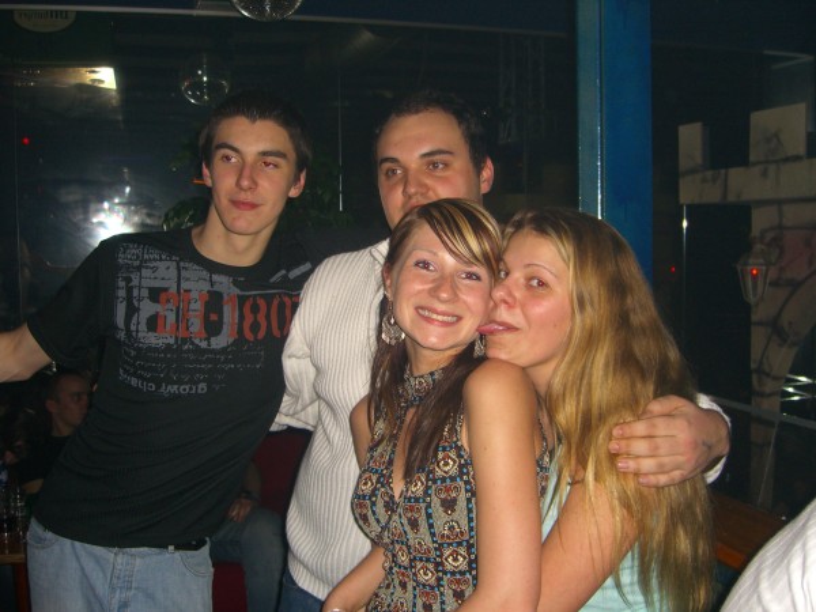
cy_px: 306
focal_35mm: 38
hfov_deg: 49.0
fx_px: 896
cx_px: 408
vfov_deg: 37.7
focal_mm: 7.9
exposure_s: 1/60
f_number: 2.8
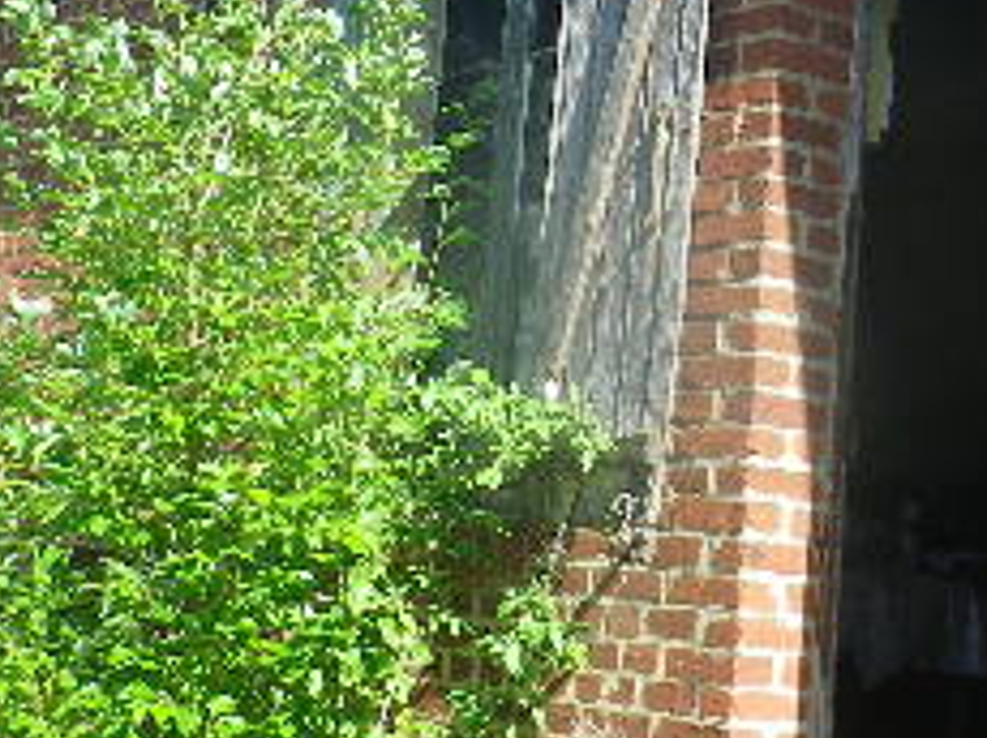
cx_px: 635
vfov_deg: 18.7
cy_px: 139
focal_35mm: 78
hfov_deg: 25.0
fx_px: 2222
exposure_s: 1/60
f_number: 8.3
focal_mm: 5
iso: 80
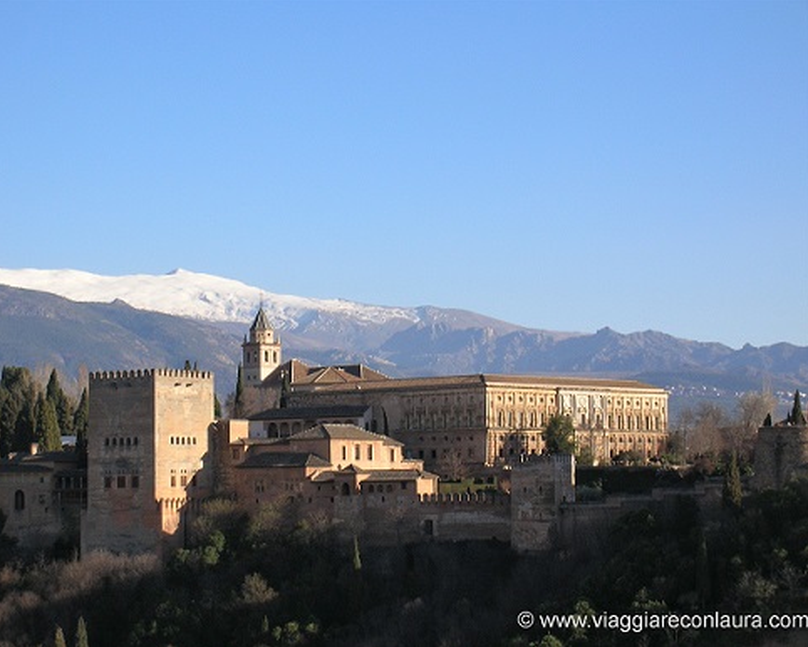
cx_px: 376
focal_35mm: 104
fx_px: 2488
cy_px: 324
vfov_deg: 14.8
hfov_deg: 18.4
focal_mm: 16.4
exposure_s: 1/112
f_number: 8.1
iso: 50
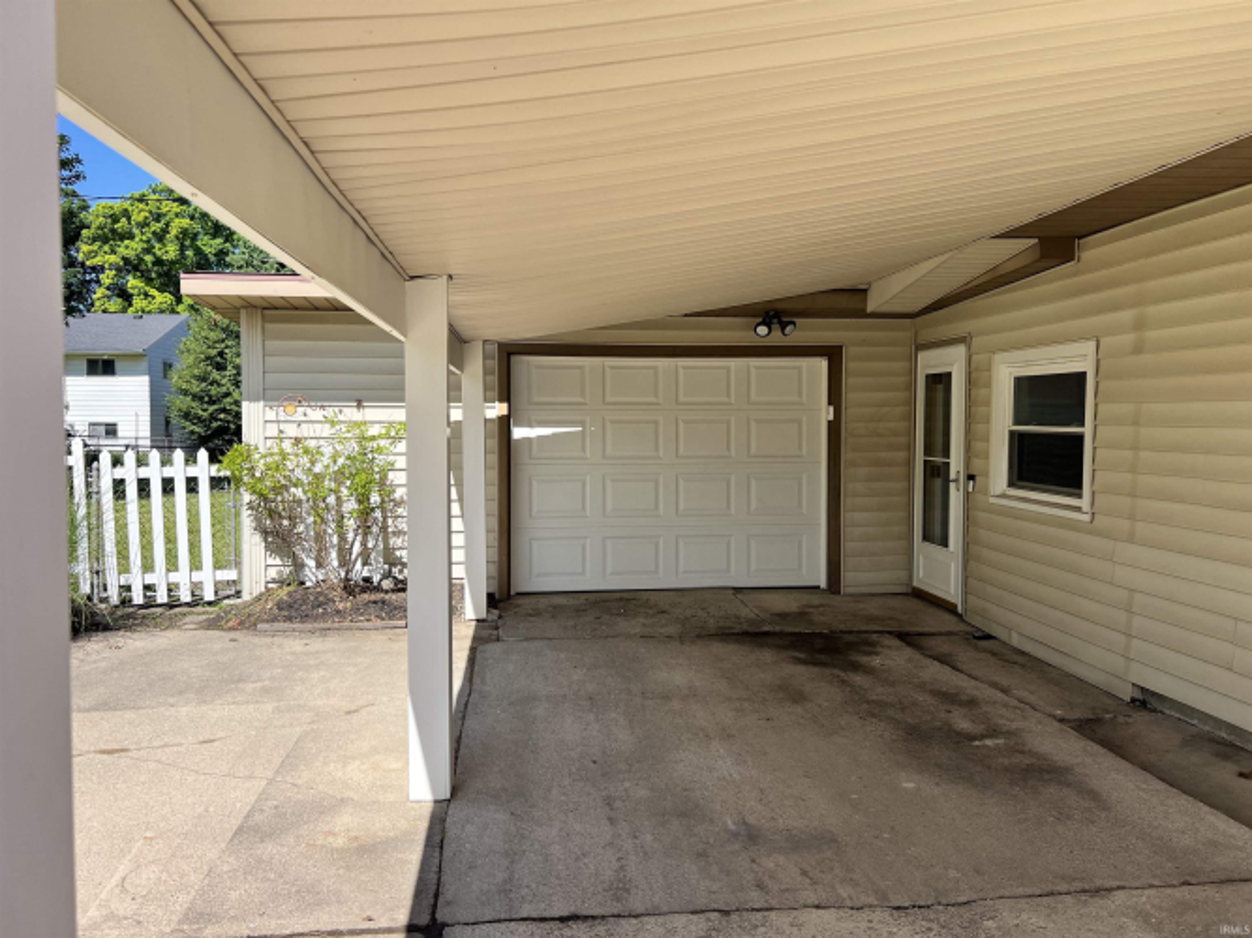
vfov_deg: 53.0
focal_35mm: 26
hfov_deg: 67.3
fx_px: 940
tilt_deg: -4.0
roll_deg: +0.0
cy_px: 469
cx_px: 626
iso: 50
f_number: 1.5
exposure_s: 1/2008
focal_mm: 5.7
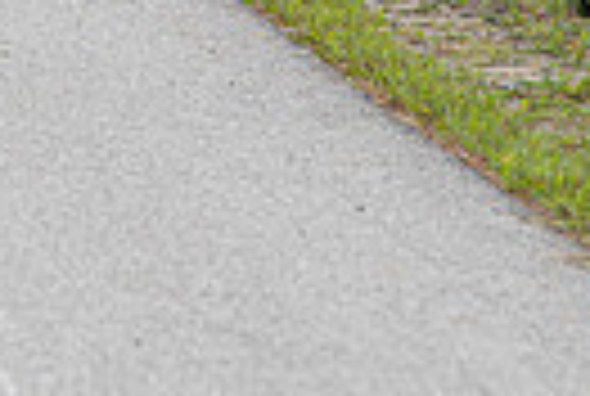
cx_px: -378
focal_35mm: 883
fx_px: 14504
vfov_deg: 1.6
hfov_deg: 2.3
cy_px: -389
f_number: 5.6
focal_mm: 200
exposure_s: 1/250
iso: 200
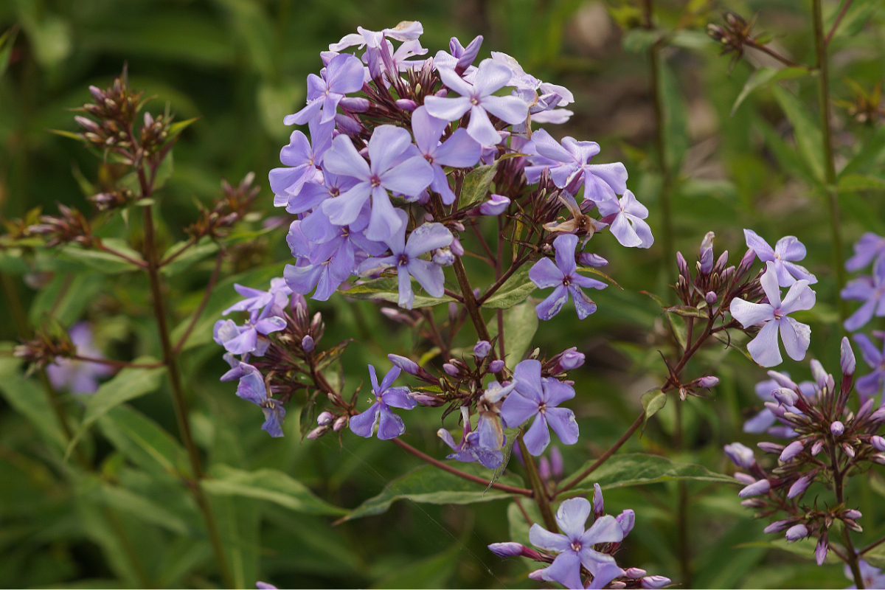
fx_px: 3687
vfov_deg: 9.1
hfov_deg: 13.7
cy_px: 295
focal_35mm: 150
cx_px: 442
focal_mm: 100
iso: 160
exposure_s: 1/160
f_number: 5.6
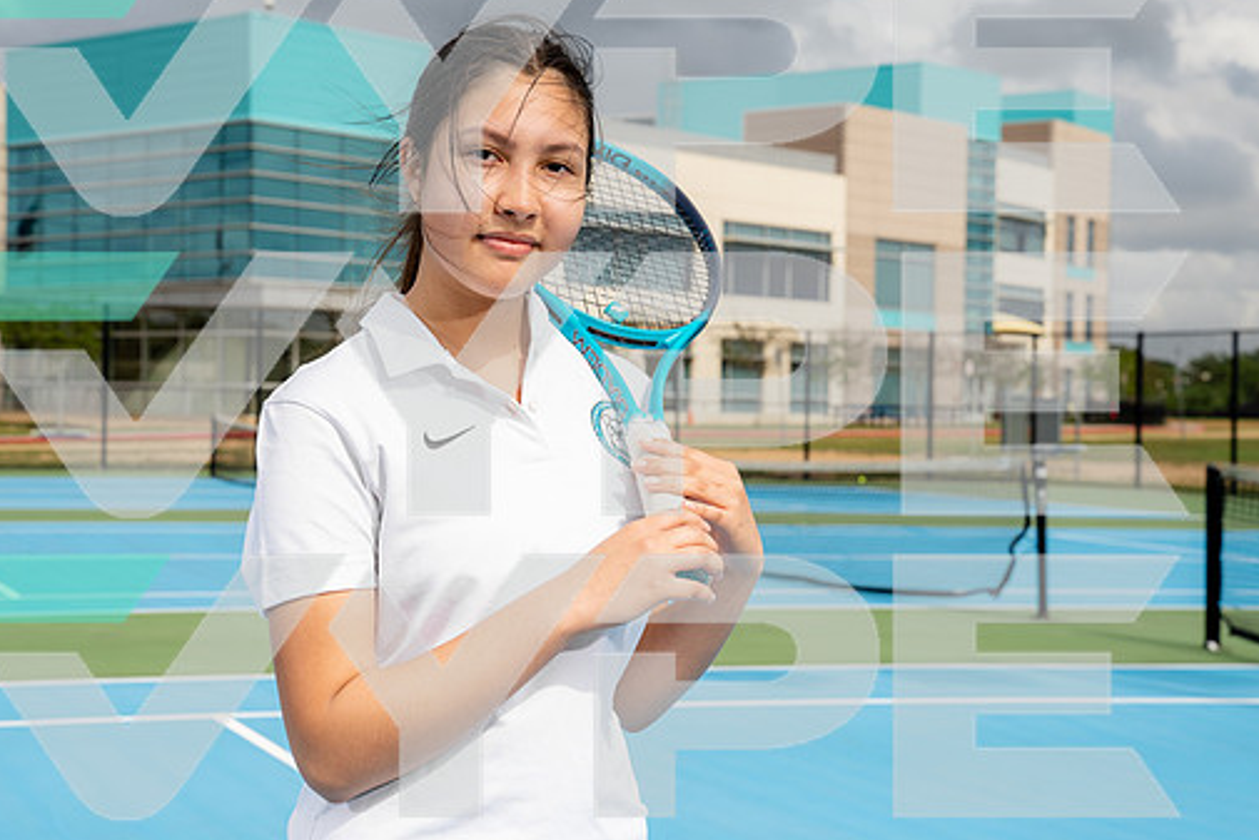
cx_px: 553
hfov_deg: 28.8
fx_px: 2449
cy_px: 385
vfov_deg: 19.5
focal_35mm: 70
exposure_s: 1/250
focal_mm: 61
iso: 100
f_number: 8
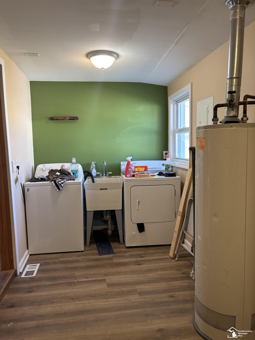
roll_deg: +0.3
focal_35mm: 26
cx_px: 128
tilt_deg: -7.2
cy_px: 170
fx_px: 255
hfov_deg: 53.1
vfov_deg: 67.3
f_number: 1.6
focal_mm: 5.96
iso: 100
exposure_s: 1/60
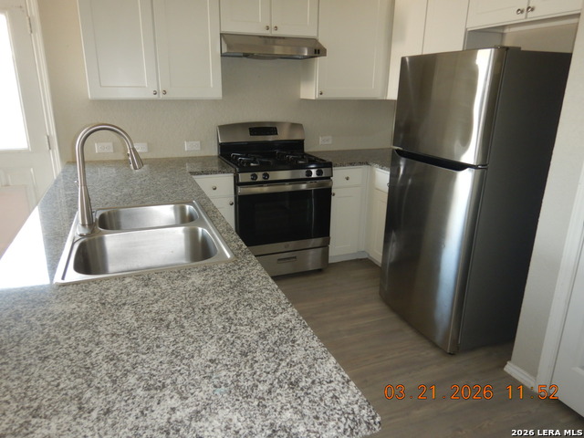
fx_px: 405
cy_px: 219
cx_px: 292
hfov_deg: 71.6
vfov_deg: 56.8
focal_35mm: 24
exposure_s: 1/30
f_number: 2.8
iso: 200
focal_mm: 4.3
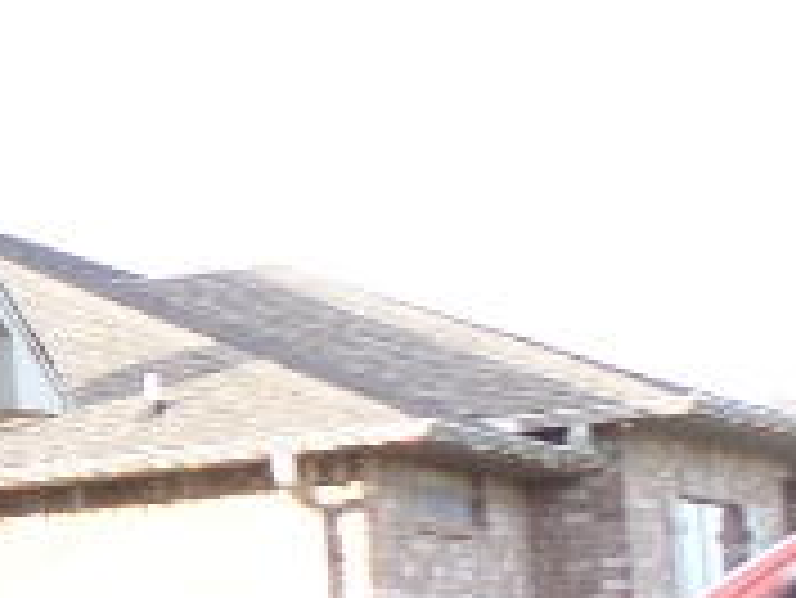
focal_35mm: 133
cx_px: -1183
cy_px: 580
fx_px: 3060
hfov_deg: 11.8
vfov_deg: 11.1
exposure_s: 1/80
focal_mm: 4.1
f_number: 3.5
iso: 100
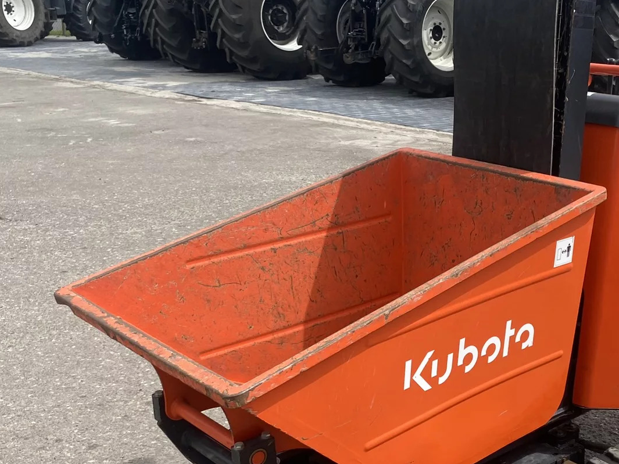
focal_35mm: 50
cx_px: 461
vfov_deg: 29.0
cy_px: 302
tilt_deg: -19.2
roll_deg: -1.2
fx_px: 894
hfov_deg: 37.3
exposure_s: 1/1779
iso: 32
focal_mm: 4.25
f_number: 1.8
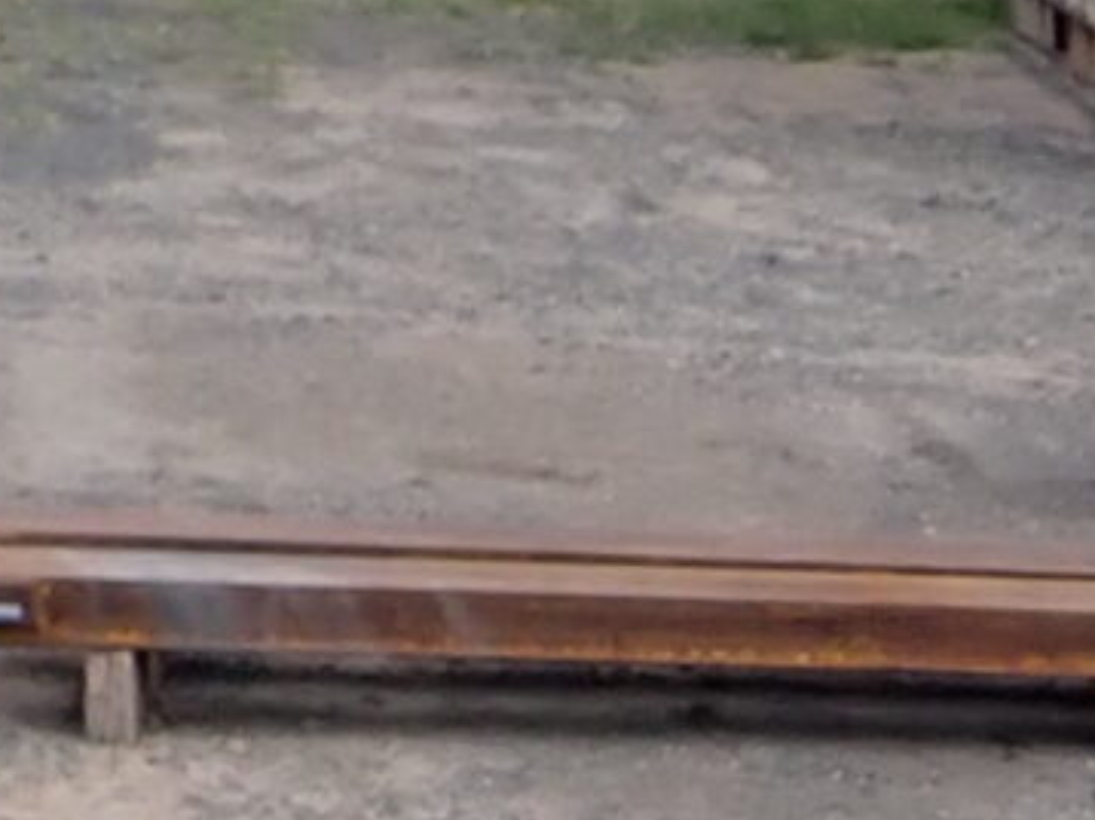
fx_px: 5658
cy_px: 2390
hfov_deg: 10.3
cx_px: 2062
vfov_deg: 7.4
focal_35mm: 179
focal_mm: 4.5
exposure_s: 1/160
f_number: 8
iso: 100
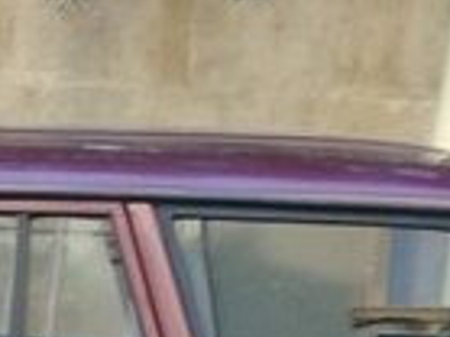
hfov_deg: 12.6
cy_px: 692
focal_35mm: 147
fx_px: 1909
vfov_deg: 9.4
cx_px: -262
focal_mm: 3.3
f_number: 2.2
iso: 50
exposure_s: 1/33
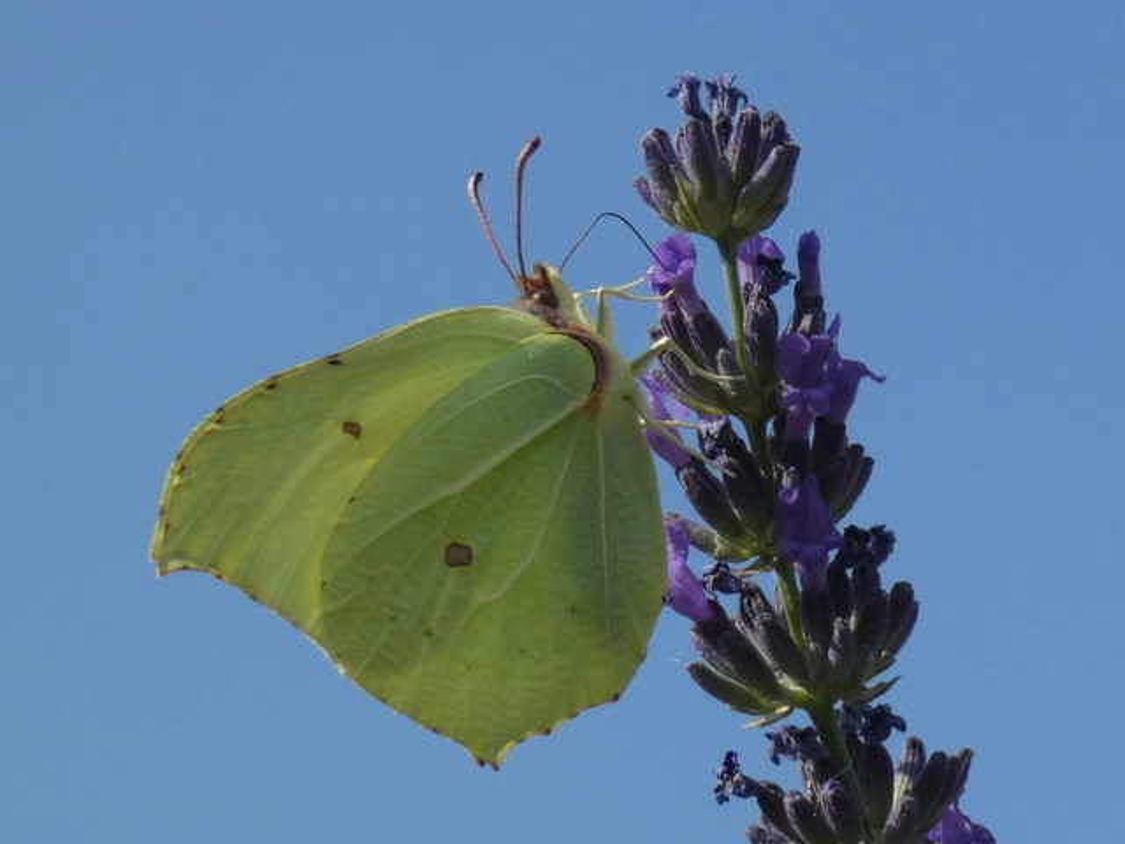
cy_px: 422
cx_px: 562
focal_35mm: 147
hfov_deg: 13.4
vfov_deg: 10.1
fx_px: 4777
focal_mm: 26.3
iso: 100
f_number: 5.4
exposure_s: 1/500
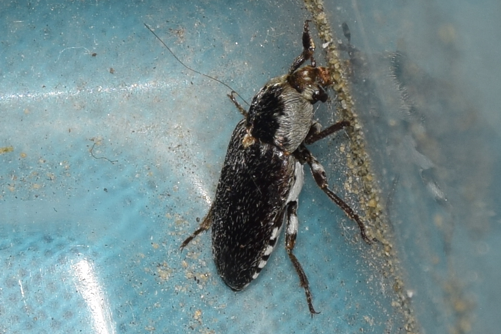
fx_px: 2922
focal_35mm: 210
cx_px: 250
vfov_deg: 6.5
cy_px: 167
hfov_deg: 9.8
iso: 100
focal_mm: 140
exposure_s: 1/160
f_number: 13
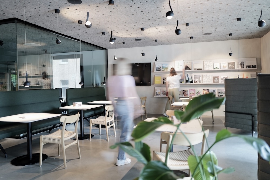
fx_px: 210
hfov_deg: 65.5
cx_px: 135
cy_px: 90
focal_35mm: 28
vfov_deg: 46.4
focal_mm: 28
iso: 100
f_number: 1.7
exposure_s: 1/8
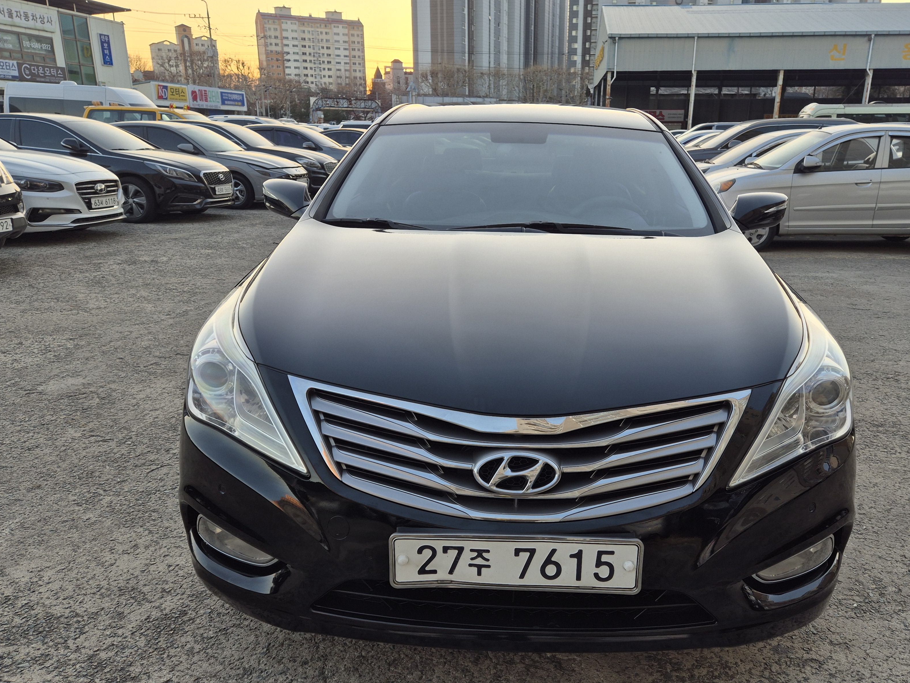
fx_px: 762
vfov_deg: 48.1
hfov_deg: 61.5
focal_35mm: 29
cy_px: 388
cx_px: 511
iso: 25
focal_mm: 5.4
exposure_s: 1/180
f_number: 1.8
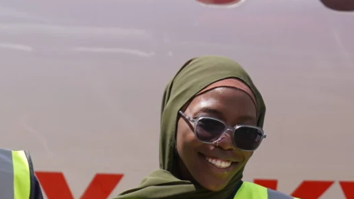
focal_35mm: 279
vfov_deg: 4.3
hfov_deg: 7.7
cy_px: 449
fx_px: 2618
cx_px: 383
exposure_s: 1/500
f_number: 4.5
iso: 100
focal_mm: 58
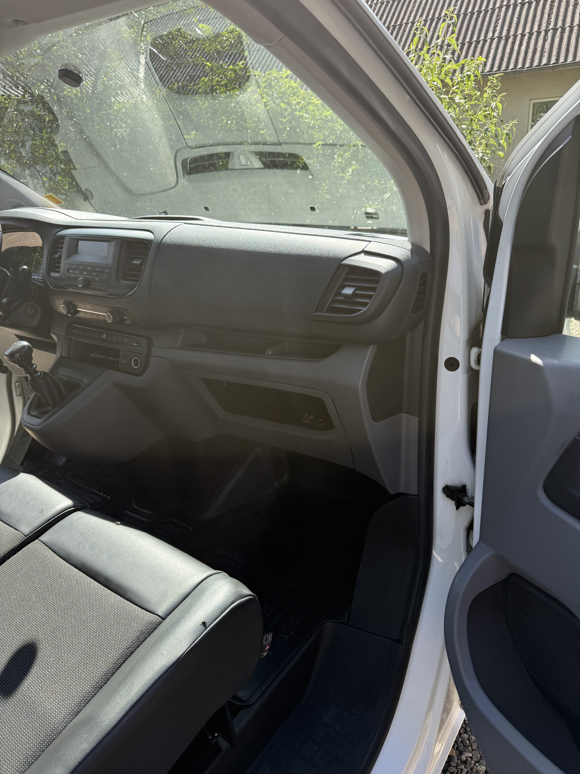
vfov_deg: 71.6
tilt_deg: -21.1
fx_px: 536
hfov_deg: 56.8
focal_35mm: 24
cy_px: 387
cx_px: 290
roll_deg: +3.2
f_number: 1.78
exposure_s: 1/1174
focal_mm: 6.76
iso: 100
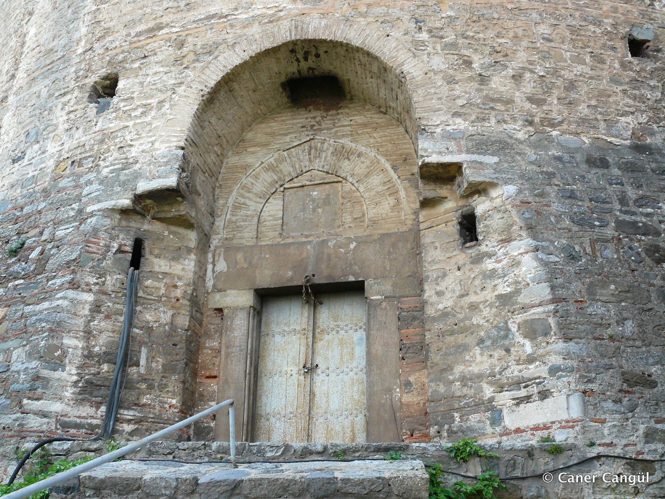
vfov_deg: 40.7
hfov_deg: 52.6
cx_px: 332
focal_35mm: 35
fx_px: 672
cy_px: 250
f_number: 6.3
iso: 200
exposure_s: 1/100
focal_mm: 7.4
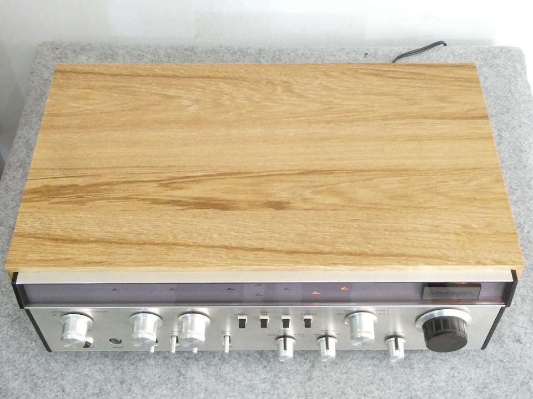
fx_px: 724
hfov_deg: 40.4
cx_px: 266
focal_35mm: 47
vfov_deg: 30.9
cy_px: 200
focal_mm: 8.4
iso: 1250
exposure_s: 1/80
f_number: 4
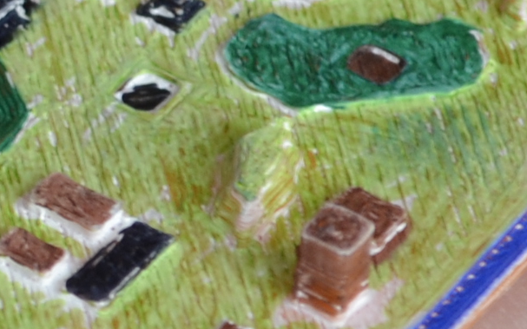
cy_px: 94
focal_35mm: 479
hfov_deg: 4.4
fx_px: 6876
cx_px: -315
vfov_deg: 2.7
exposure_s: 1/80
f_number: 5.6
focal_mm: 55
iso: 400
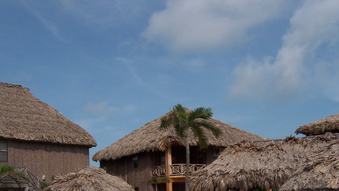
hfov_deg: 41.2
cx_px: 195
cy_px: 157
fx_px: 449
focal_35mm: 50
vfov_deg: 23.6
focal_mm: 5.6
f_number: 5.6
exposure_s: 1/1000
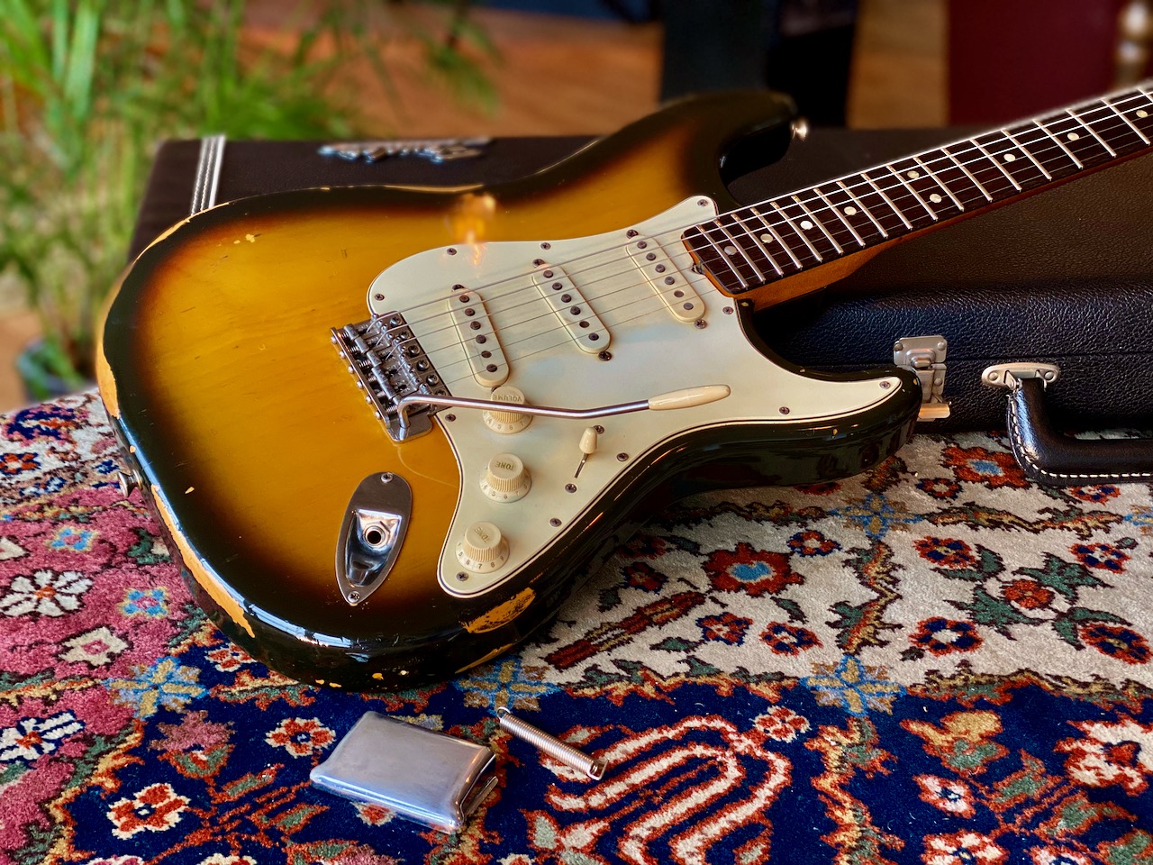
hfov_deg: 36.8
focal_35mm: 52
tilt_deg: -27.4
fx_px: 1732
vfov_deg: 28.0
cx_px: 576
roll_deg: -2.7
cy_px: 432
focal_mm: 6
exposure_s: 1/100
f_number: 2
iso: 64
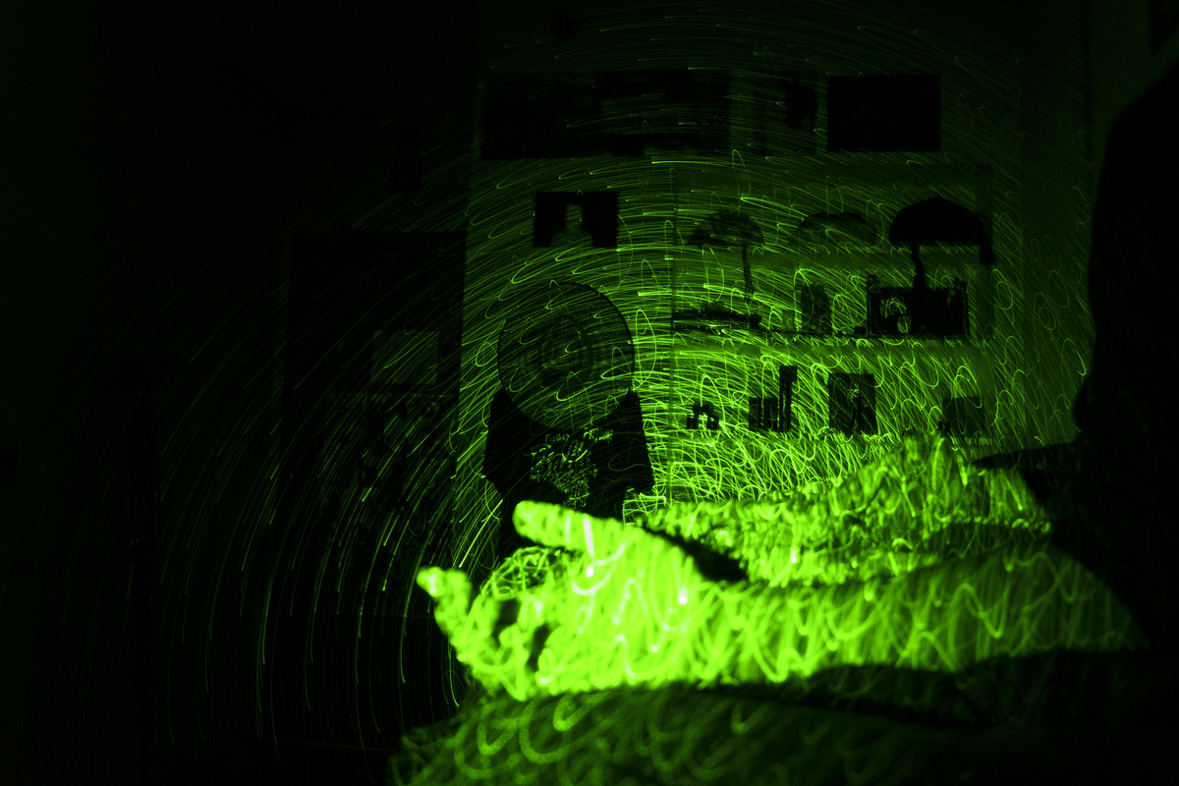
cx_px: 590
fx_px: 961
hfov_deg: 63.0
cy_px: 393
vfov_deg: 44.5
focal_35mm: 29
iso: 320
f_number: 3.5
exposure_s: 1/2.5
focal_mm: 18
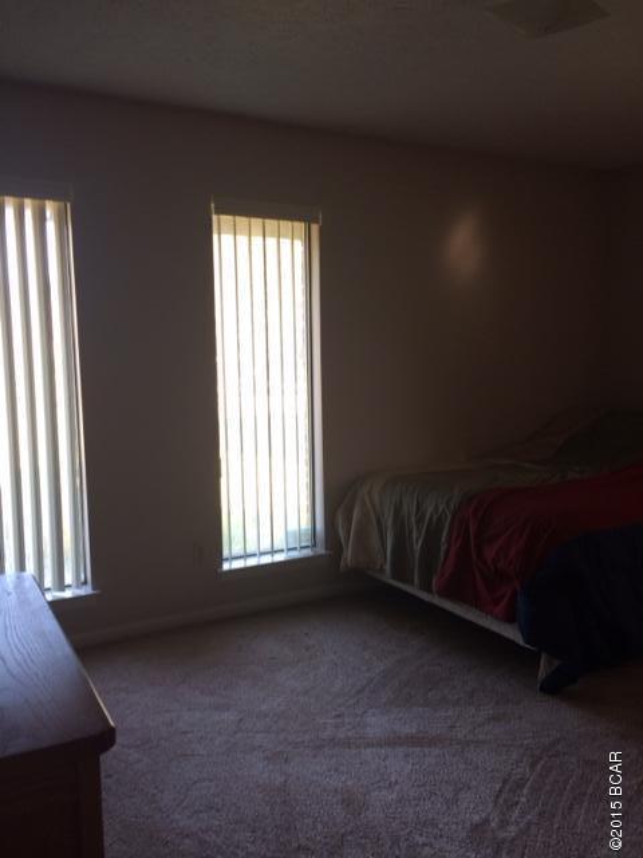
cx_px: 322
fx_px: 718
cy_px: 429
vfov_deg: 61.7
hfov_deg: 48.2
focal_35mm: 29
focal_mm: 4.15
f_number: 2.2
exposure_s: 1/40
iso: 40
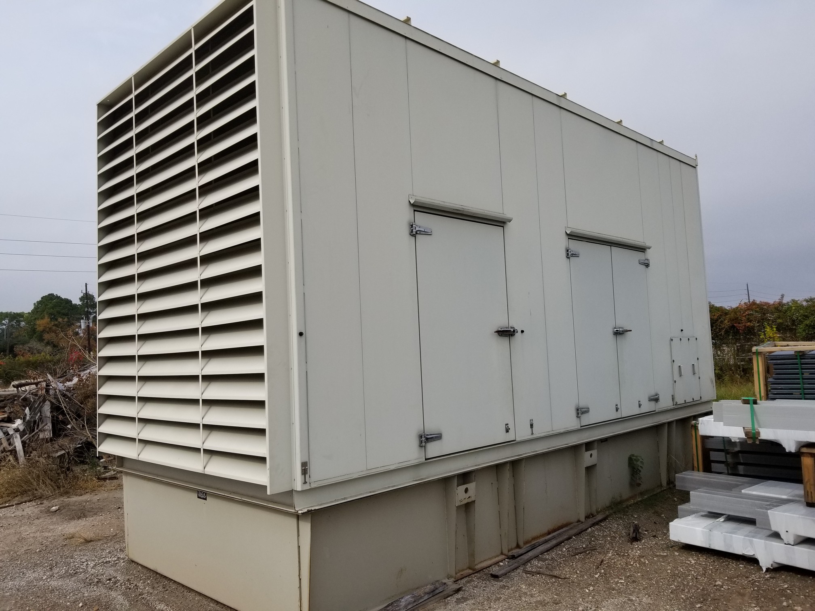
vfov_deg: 53.1
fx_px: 612
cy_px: 306
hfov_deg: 67.3
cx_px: 408
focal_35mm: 26
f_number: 1.7
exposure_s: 1/3960
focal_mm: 4.25
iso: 50
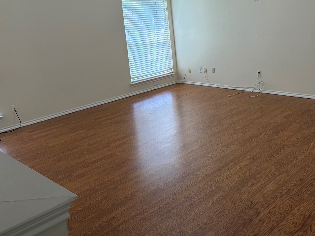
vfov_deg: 37.1
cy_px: 68
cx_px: 211
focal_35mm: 38
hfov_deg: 48.1
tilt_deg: -9.1
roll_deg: +4.6
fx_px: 346
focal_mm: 5.96
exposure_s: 1/213
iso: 125
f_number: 1.6
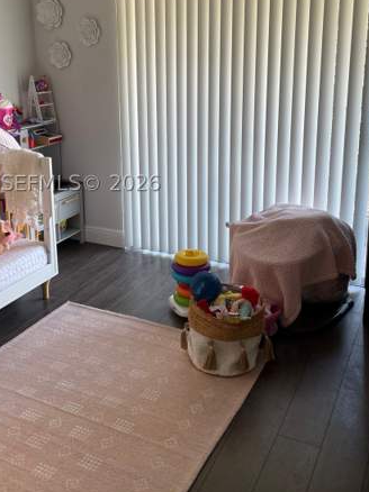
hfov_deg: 37.4
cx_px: 134
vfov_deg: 48.5
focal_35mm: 38
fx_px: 541
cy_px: 183
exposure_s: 1/62
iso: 50
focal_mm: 4.2
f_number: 1.6
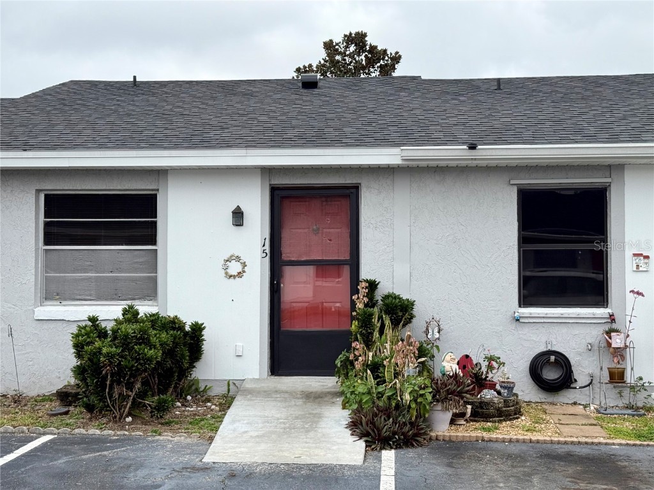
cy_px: 245
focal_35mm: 48
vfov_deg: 30.3
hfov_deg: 39.7
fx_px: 907
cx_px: 327
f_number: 1.78
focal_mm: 6.76
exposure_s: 1/1307
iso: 100
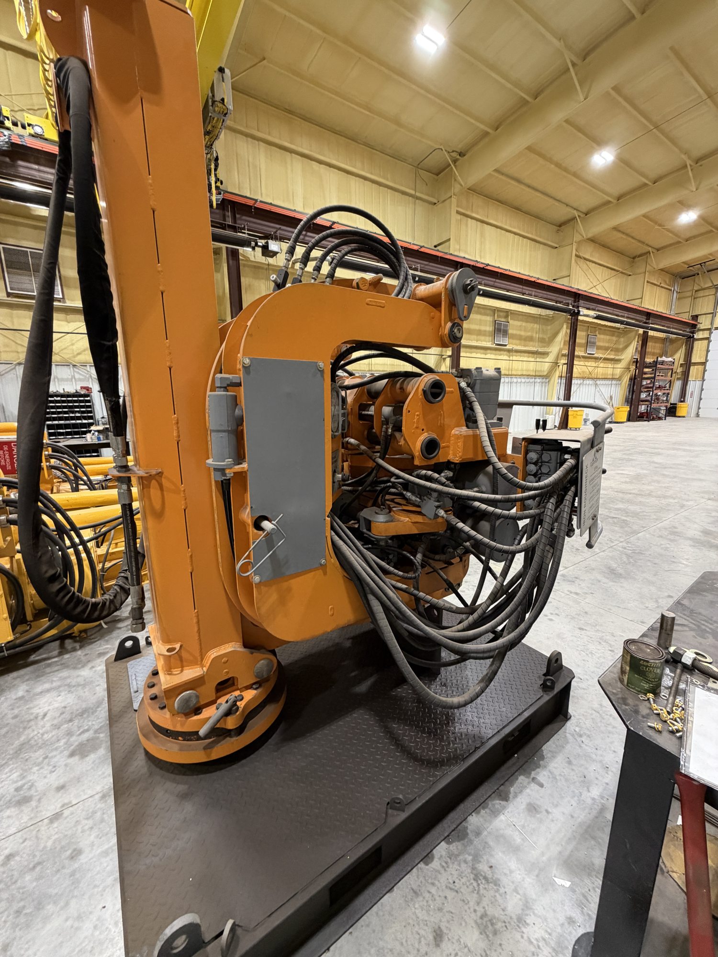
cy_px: 478
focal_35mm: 14
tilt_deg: -11.6
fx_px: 387
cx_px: 359
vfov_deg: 102.1
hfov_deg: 85.7
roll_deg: +0.0
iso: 320
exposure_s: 1/68
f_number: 2.2
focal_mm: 2.22
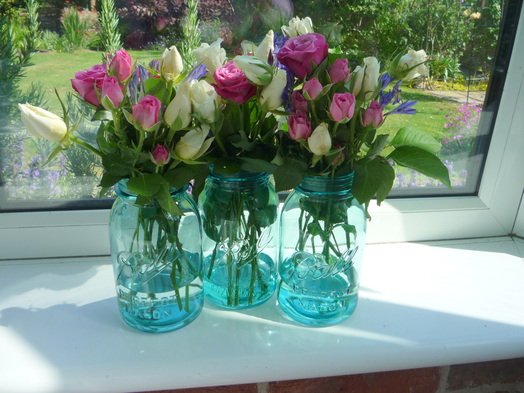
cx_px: 262
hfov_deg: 60.0
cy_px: 196
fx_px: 454
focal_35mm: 30
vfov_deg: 46.8
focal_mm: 5.2
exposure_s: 1/320
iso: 100
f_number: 4
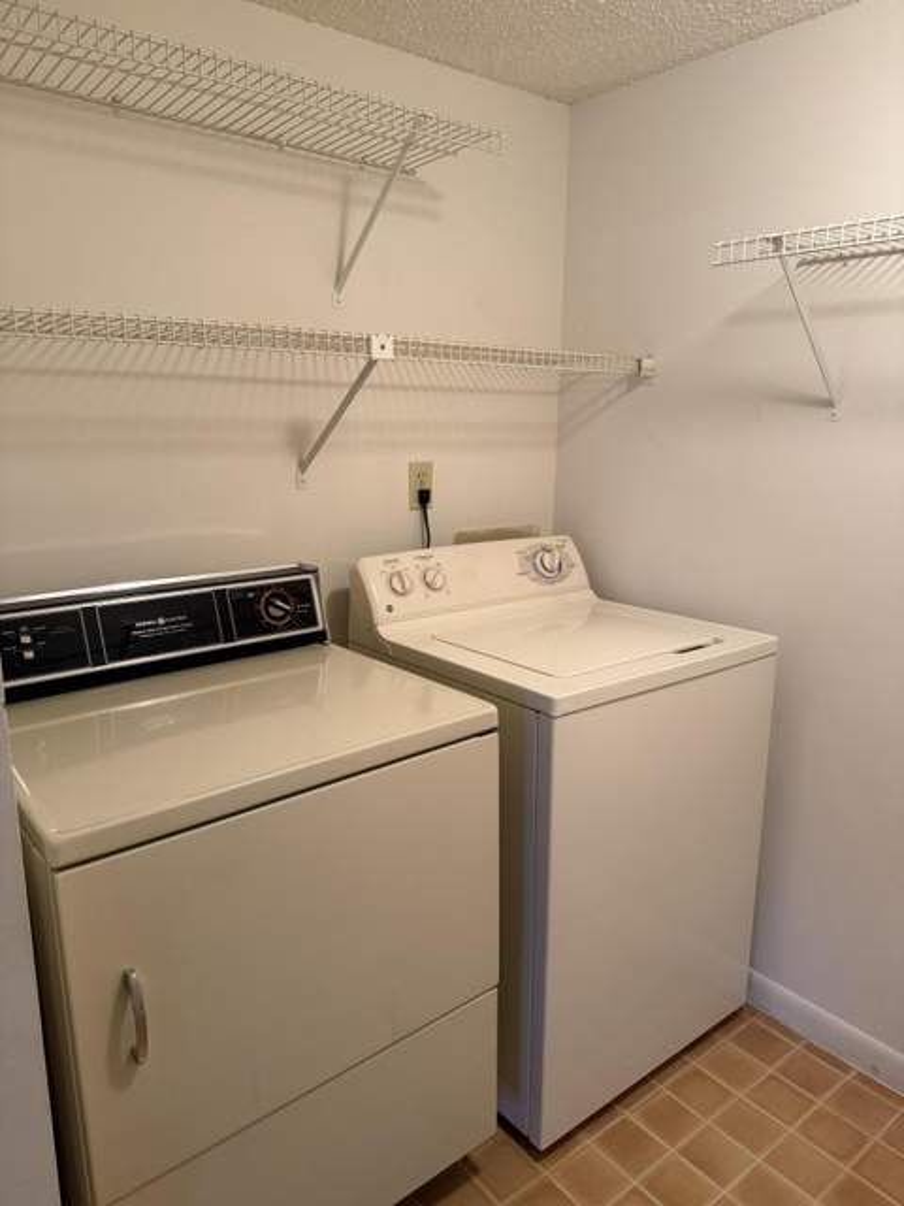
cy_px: 603
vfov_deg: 71.6
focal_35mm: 24
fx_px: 836
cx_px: 452
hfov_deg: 56.8
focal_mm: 6.76
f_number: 1.78
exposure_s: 1/60
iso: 400
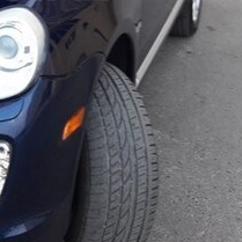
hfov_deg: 21.3
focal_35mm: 78
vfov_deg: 21.2
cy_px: -17
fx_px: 617
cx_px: -9
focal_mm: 3.7
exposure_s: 1/33
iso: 80
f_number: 1.9
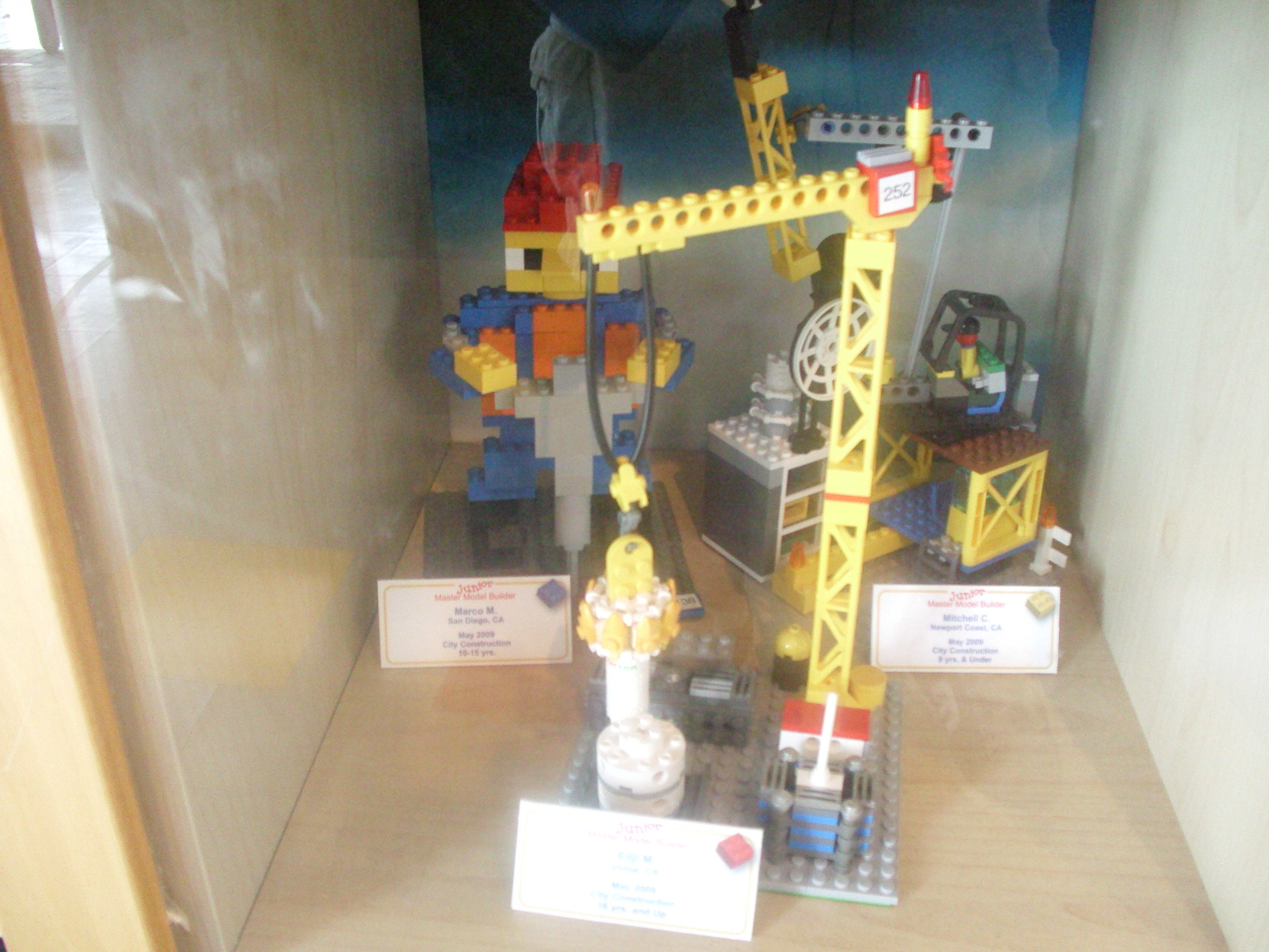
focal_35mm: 38
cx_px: 634
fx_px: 1393
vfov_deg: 37.7
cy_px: 476
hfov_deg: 49.0
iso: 560
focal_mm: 6.3
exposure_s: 1/60
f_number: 3.1
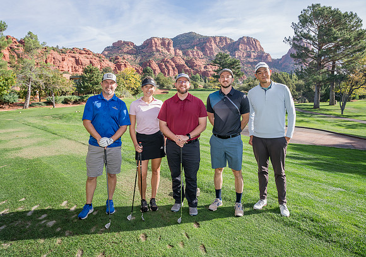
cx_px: 175
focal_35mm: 25
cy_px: 128
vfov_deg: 53.1
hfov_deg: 70.9
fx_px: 257
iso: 250
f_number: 5
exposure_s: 1/500
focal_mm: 24
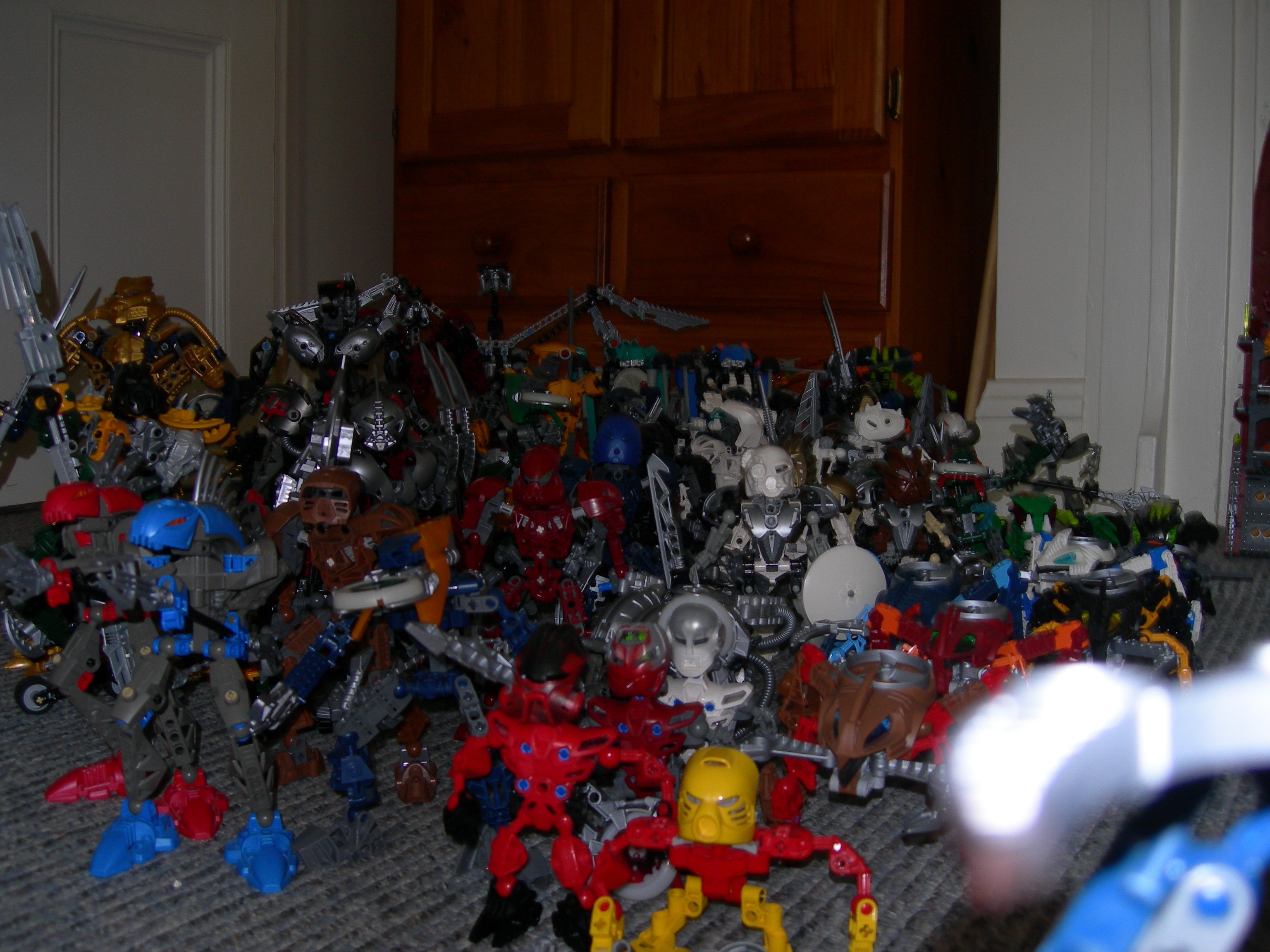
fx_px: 1394
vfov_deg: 37.7
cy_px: 476
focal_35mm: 38
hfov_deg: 49.0
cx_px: 635
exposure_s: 1/60.1
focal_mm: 7.8
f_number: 2.8
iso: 50
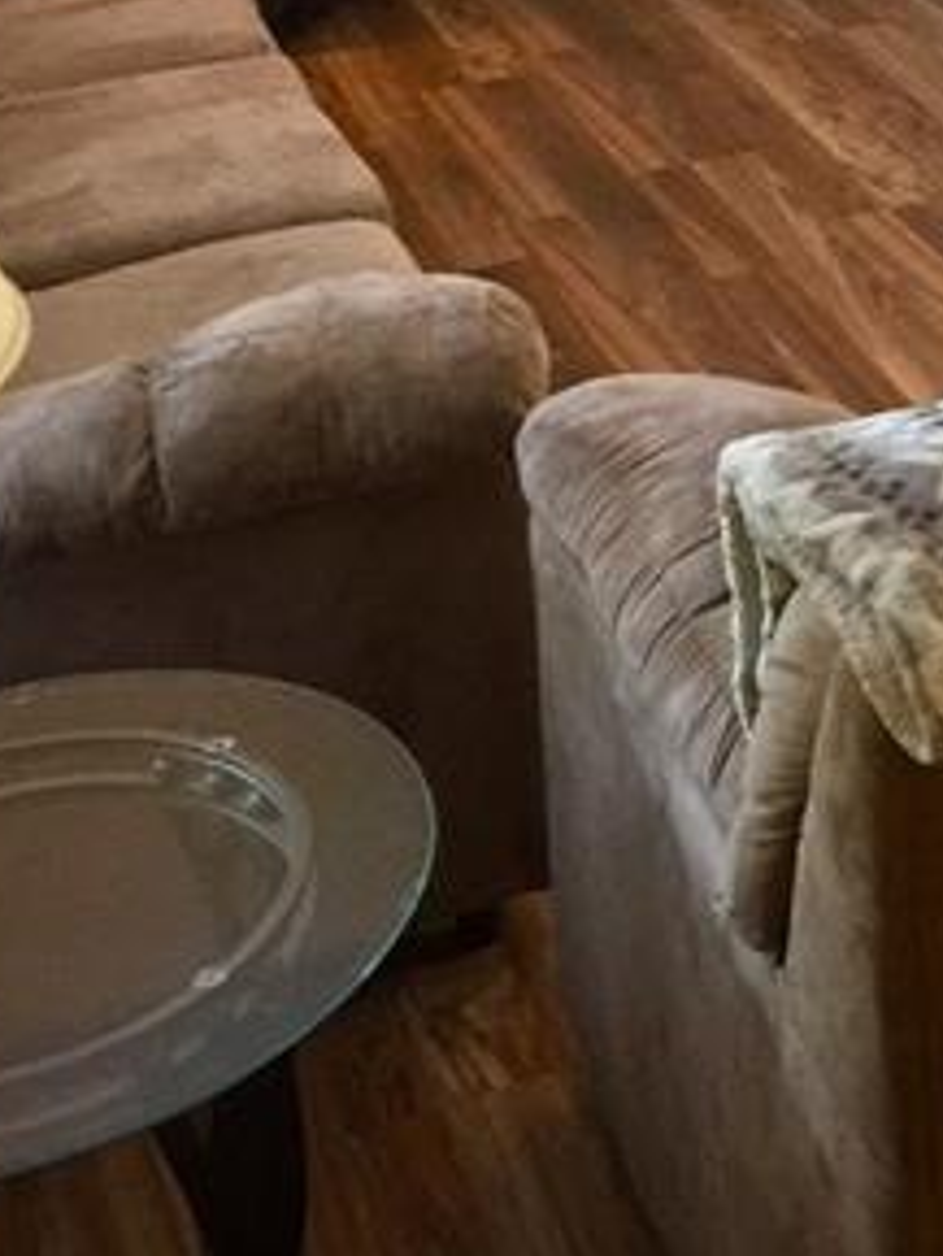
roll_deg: -0.6
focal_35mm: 77
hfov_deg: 18.0
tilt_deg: -15.1
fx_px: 2795
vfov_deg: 23.4
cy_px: -196
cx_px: 1186
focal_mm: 4.15
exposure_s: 1/15
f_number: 2.2
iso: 80
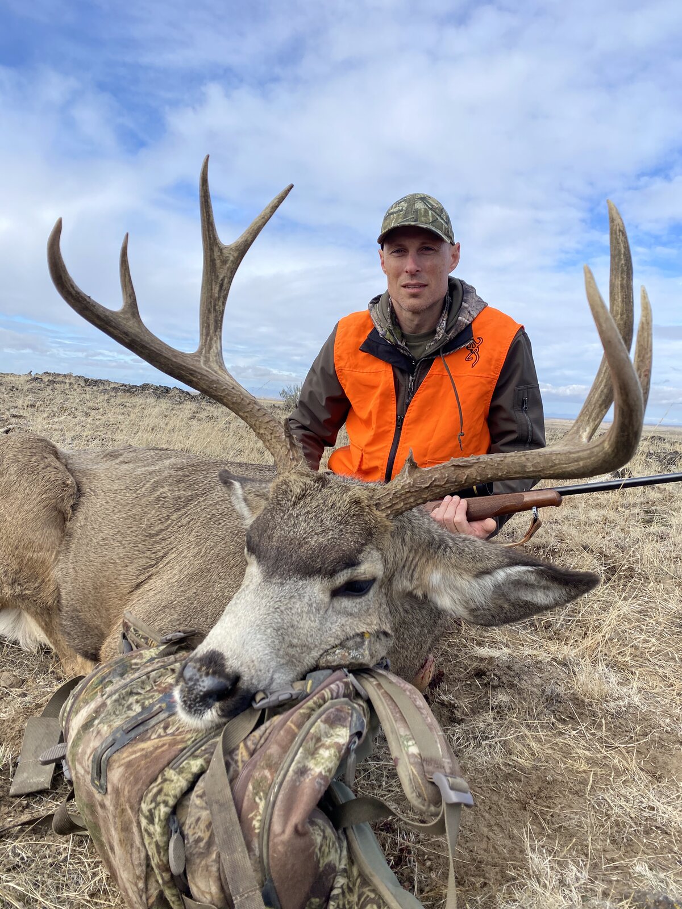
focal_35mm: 26
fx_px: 683
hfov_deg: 53.1
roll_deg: -4.7
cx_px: 341
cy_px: 454
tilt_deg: -2.2
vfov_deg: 67.3
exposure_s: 1/2183
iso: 32
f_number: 1.8
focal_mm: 4.25
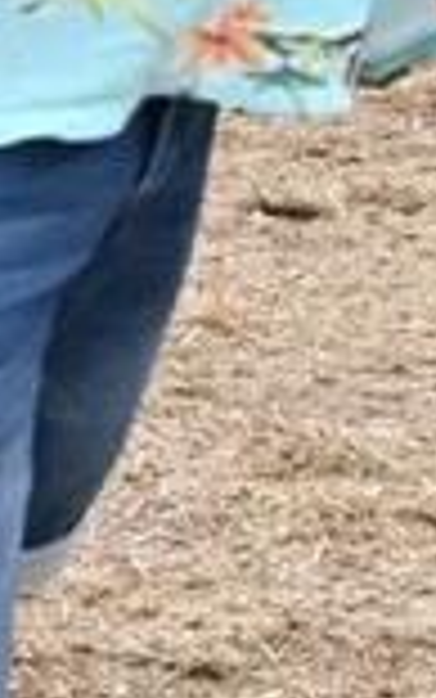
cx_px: 894
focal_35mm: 222
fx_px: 4217
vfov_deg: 9.0
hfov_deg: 5.8
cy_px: -619
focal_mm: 34
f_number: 6.3
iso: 320
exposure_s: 1/160
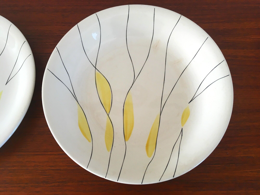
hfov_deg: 61.7
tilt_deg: -71.9
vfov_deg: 48.2
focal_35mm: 29
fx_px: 218
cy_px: 98
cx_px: 130
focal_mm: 4.15
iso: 32
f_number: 2.2
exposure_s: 1/40
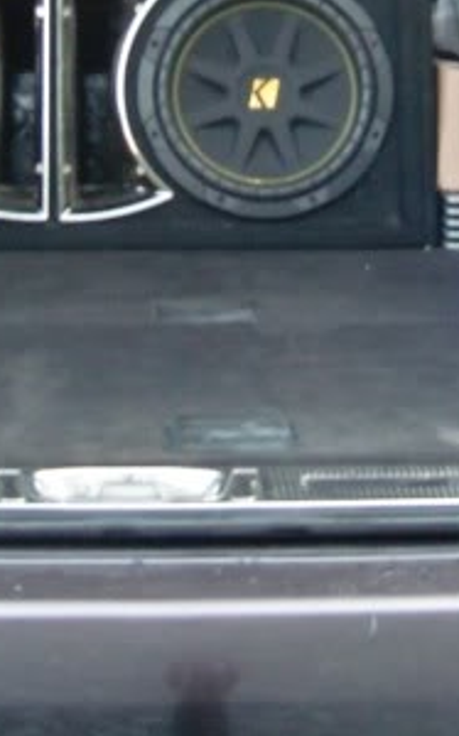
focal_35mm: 105
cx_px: 201
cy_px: 74
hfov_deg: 12.4
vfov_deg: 19.5
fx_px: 2106
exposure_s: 1/60
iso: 250
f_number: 3.5
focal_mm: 5.2
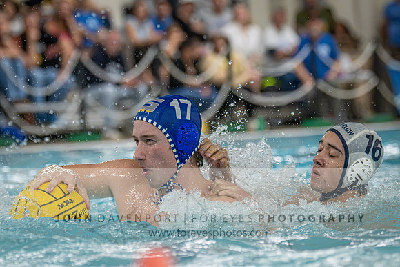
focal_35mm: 231
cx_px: 132
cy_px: 74
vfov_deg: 5.9
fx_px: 2569
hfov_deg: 8.9
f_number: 4
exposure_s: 1/1000
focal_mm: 160
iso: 10000
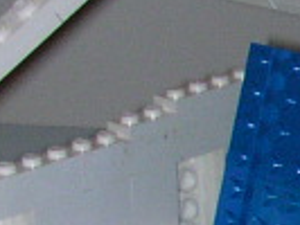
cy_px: 405
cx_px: 702
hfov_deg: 6.6
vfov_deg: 5.2
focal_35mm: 284
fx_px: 2464
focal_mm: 5.6
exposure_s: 1/60
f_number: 2.7
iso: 100
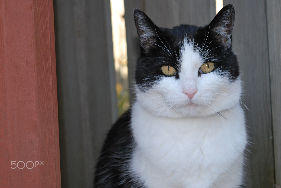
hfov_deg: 24.6
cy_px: 94
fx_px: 645
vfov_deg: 16.6
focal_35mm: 82
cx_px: 140
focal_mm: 55
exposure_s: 1/60
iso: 200
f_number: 5.6
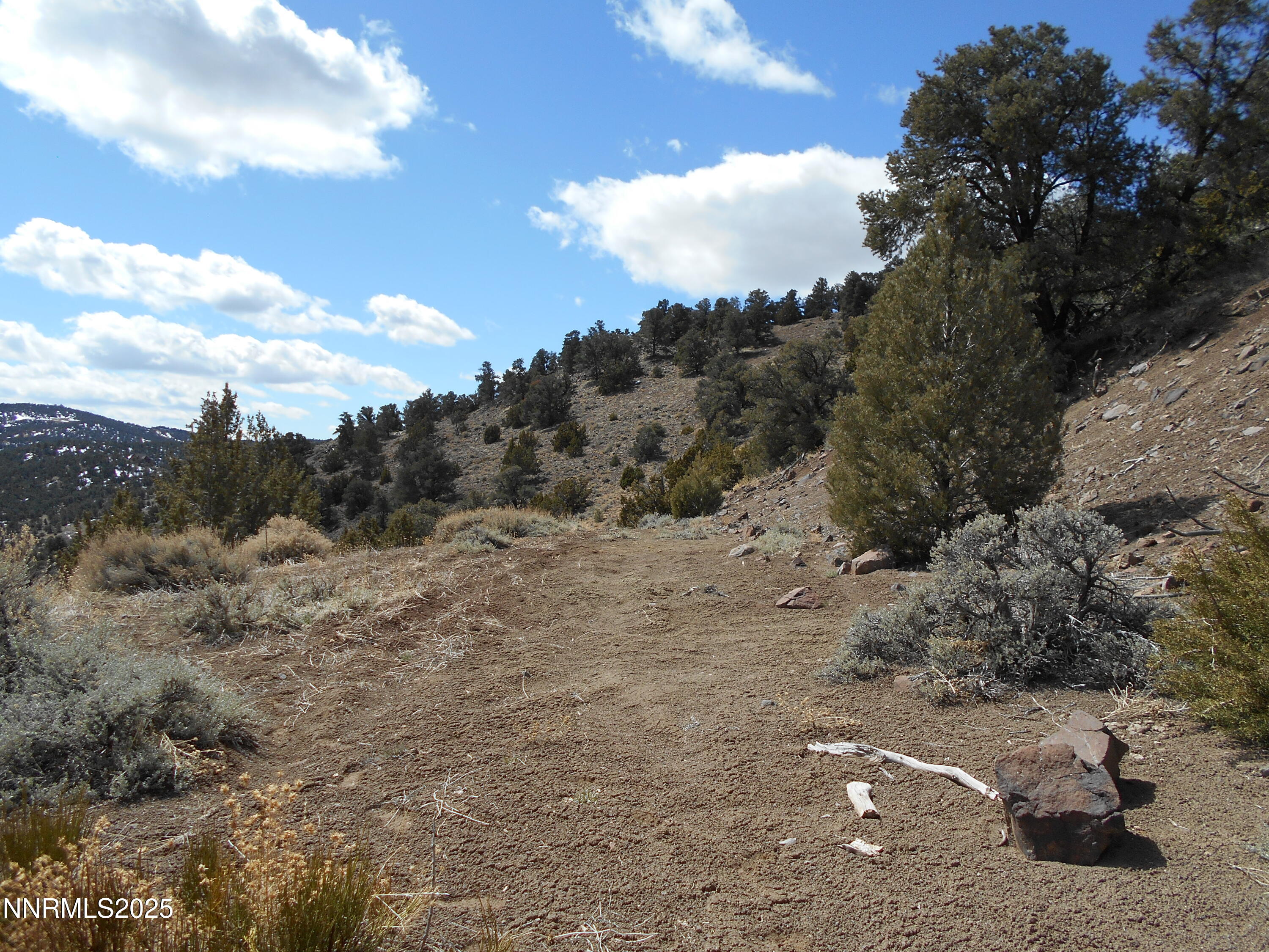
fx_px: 953
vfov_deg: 53.1
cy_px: 476
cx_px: 634
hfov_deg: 67.3
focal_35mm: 26
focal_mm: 4.6
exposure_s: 1/1000
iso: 80
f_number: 3.2
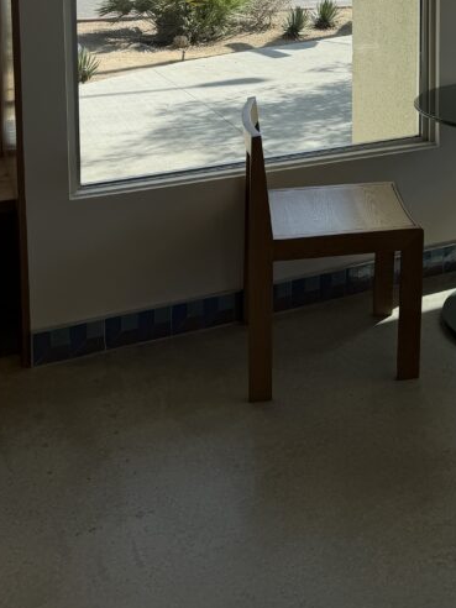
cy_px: -7
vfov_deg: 34.5
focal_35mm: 50
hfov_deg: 27.4
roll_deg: -1.1
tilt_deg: -5.6
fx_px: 878
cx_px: 462
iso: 80
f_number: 1.78
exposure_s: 1/1618
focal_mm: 6.76
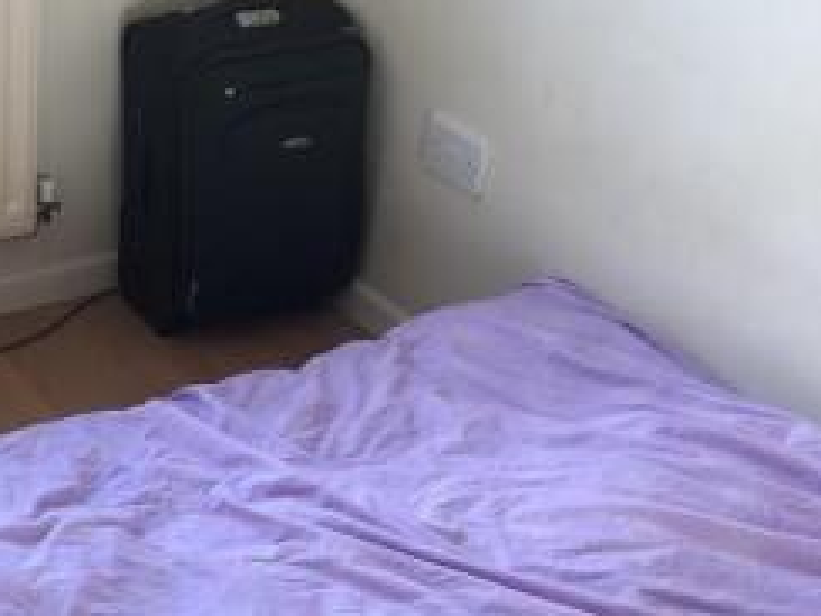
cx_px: 103
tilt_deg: -34.9
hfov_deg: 28.0
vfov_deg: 21.7
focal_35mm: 67
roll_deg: -2.5
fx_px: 1589
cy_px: 493
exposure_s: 1/100
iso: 40
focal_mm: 3.99
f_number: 1.8
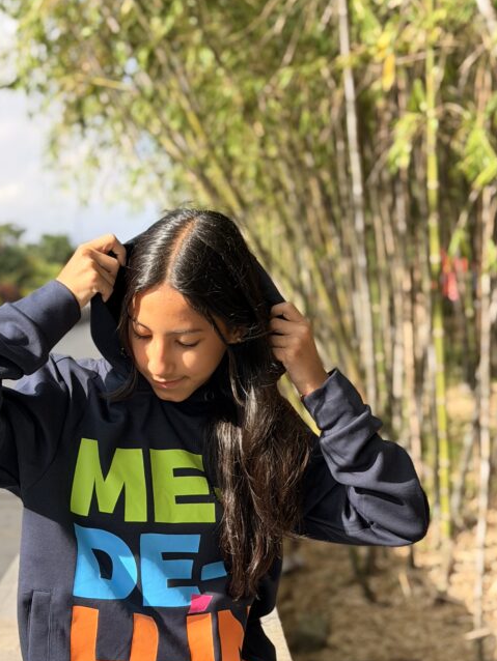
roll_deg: -1.4
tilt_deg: -5.2
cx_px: 249
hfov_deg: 19.2
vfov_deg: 25.2
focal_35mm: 77
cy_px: 455
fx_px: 1473
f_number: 1.78
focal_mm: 6.76
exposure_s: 1/1353
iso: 64
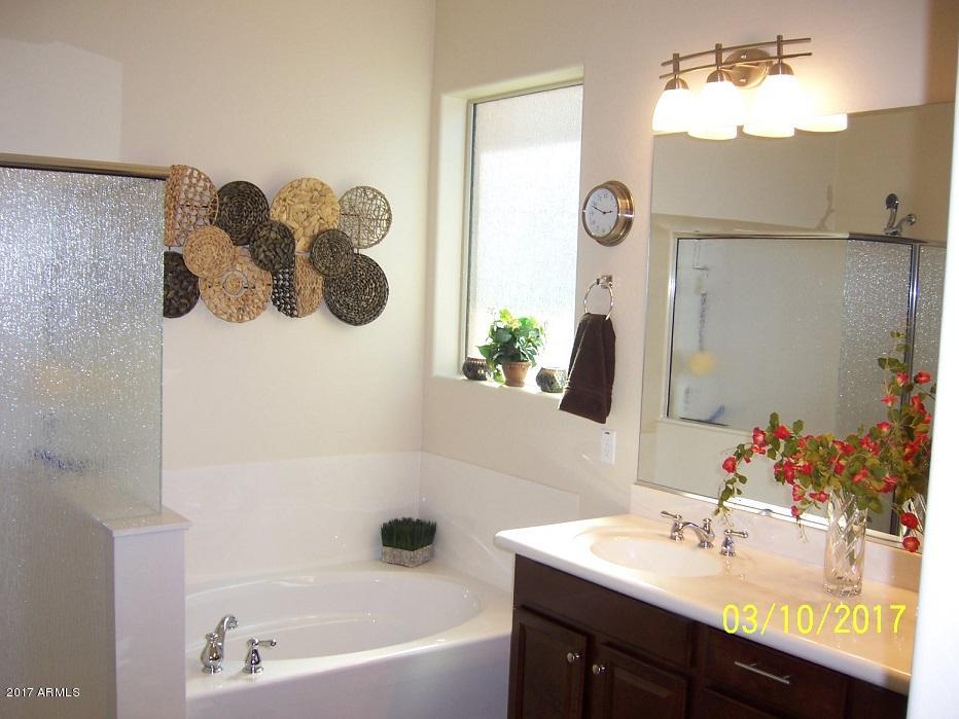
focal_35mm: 36
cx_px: 480
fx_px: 997
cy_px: 360
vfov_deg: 39.7
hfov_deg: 51.4
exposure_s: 1/60
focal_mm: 6.2
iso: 80
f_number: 2.8
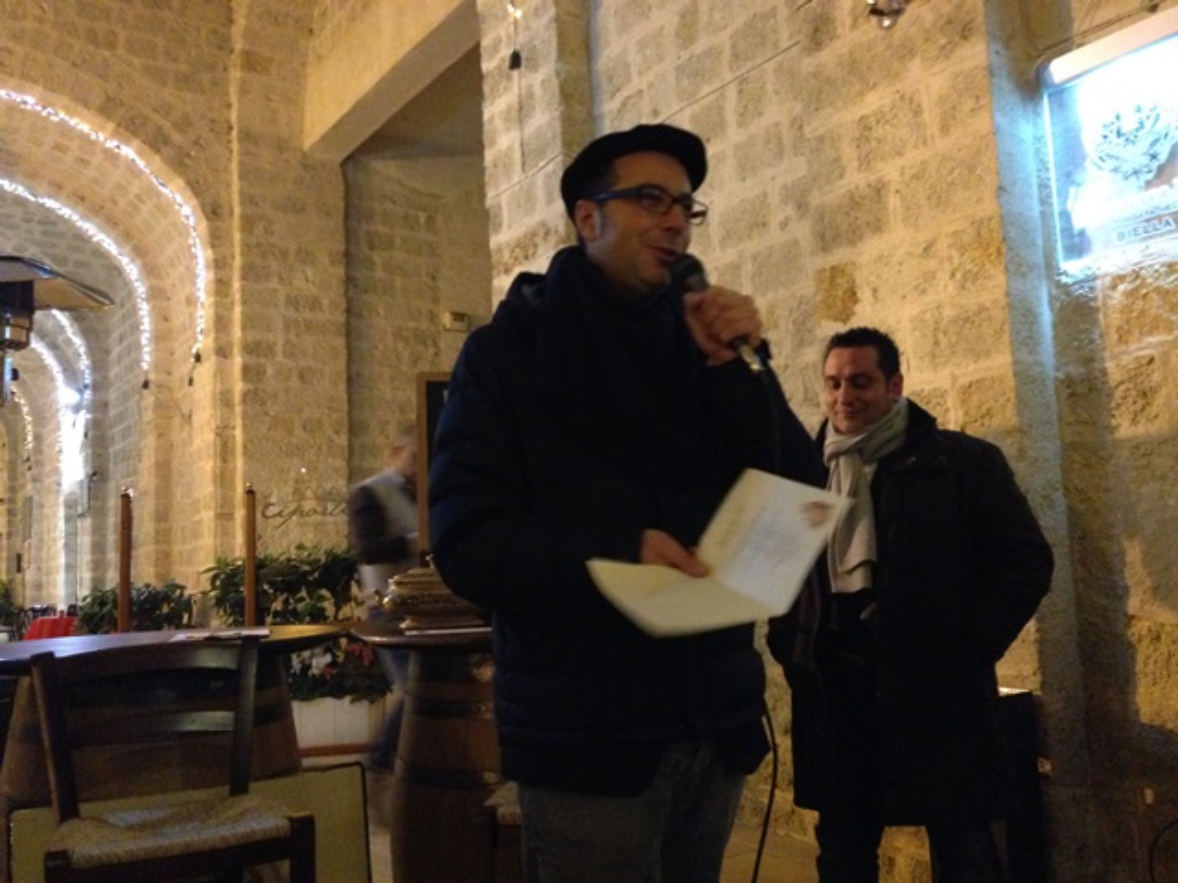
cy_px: 442
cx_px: 589
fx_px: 1123
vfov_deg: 42.9
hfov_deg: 55.4
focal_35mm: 33
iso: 800
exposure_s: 1/15
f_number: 2.4
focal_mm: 4.12
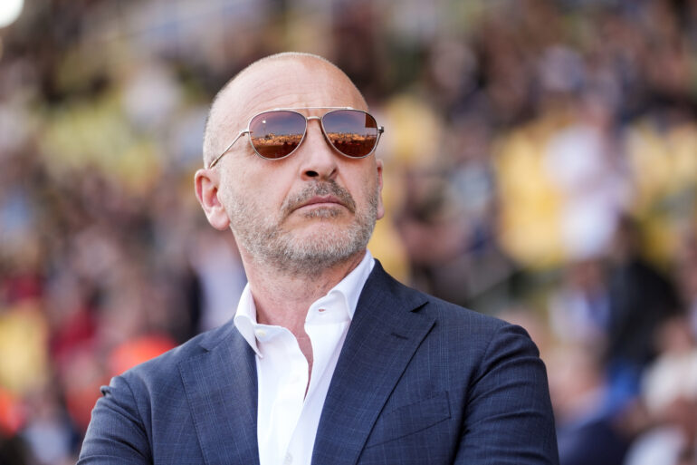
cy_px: 232
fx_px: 2787
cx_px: 348
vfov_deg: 9.5
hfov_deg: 14.3
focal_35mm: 144
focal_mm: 144
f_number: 2.8
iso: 500
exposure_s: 1/1250
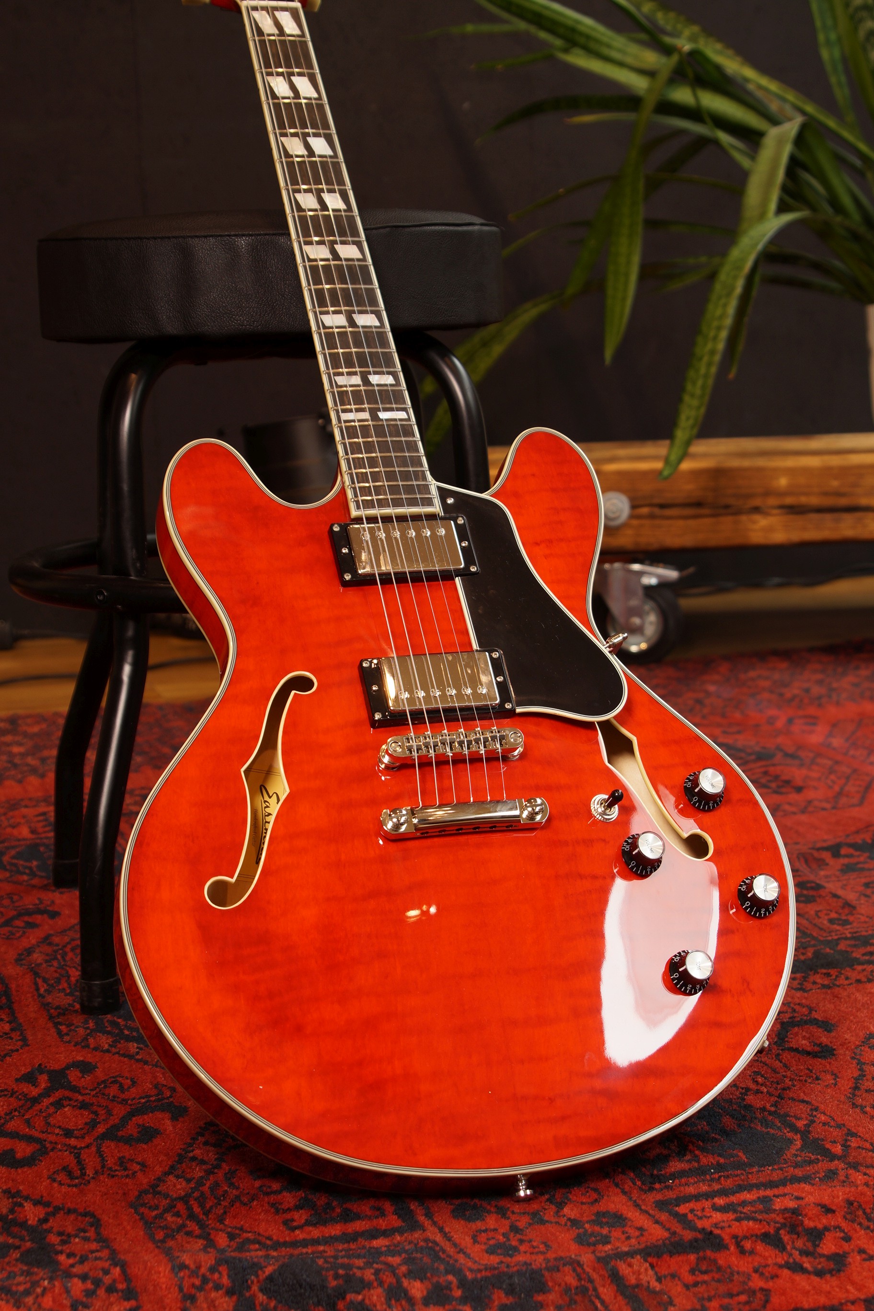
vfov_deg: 37.9
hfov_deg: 25.8
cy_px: 656
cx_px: 437
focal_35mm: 52
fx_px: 1912
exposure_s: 1/10
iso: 100
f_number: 5.6
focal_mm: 35
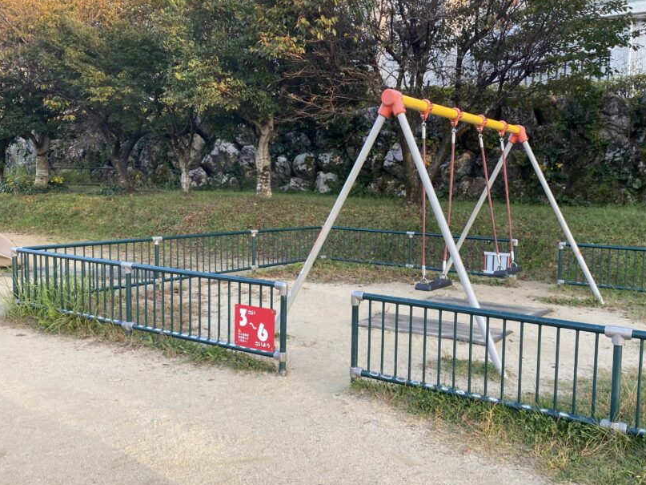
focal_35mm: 33
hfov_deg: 54.9
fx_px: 616
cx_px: 394
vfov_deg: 42.9
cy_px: 252
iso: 32
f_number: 1.8
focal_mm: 4.25
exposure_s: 1/127
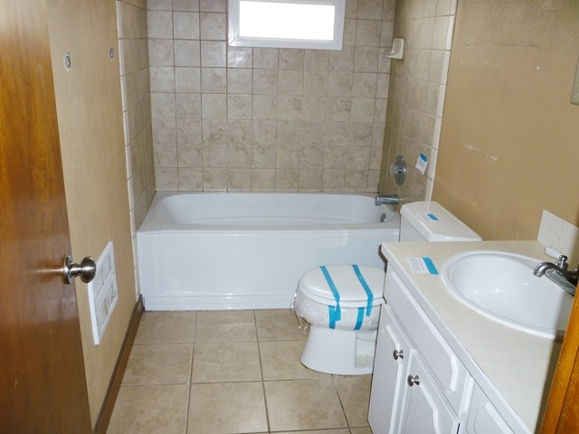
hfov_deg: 61.7
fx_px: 485
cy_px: 217
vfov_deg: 48.2
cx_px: 290
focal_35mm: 29
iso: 100
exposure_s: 1/30
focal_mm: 5.2
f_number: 3.3
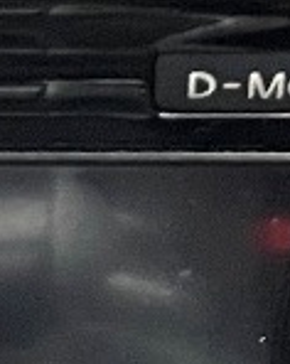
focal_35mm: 247
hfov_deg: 6.2
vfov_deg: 7.2
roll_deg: -0.1
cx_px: -88
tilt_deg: -41.0
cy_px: -622
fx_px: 2655
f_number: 1.6
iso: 640
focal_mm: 4.2
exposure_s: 1/30
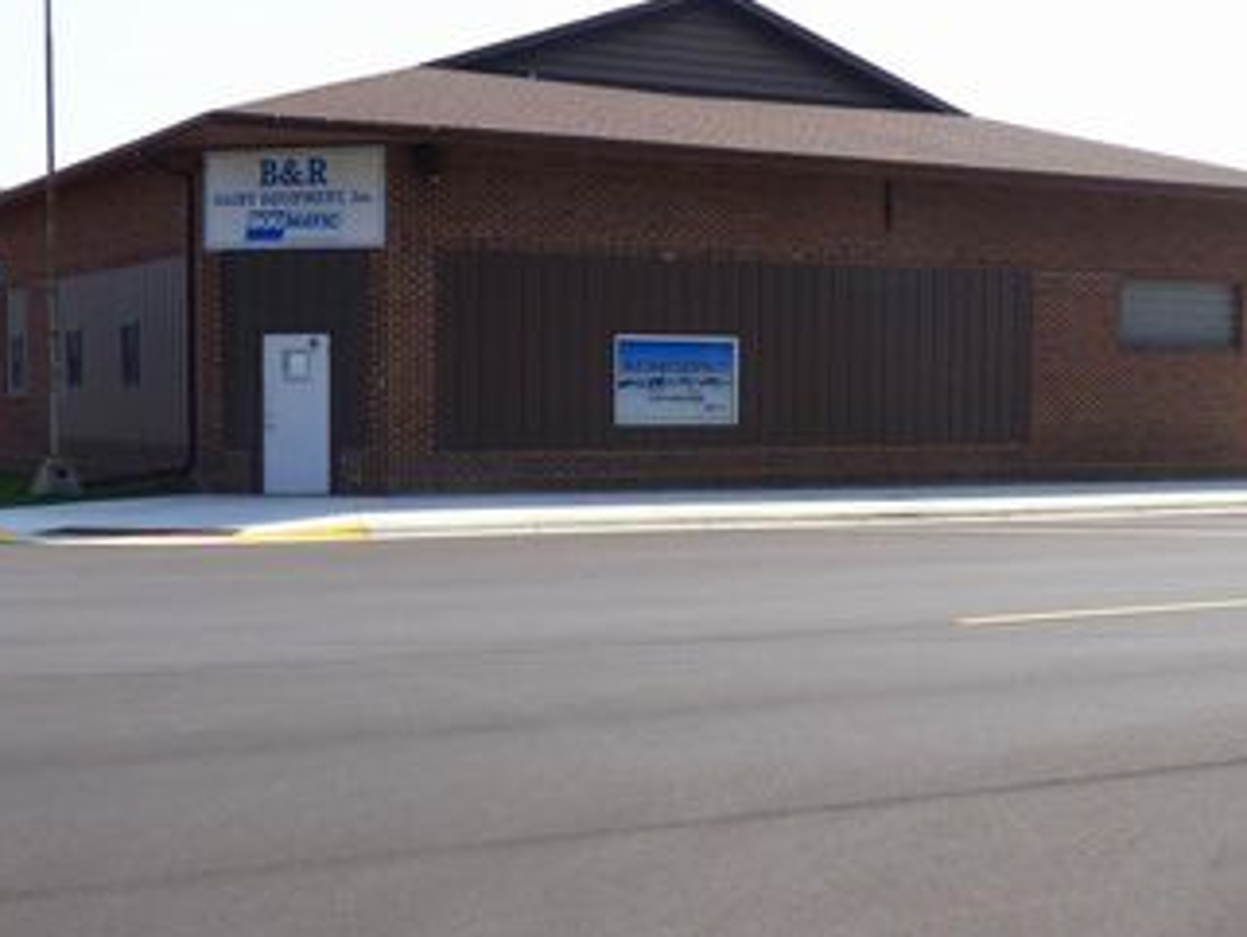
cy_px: 500
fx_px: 1910
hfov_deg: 36.1
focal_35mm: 53
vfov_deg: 27.5
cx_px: 552
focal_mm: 5.97
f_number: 3.4
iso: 100
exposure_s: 1/1000
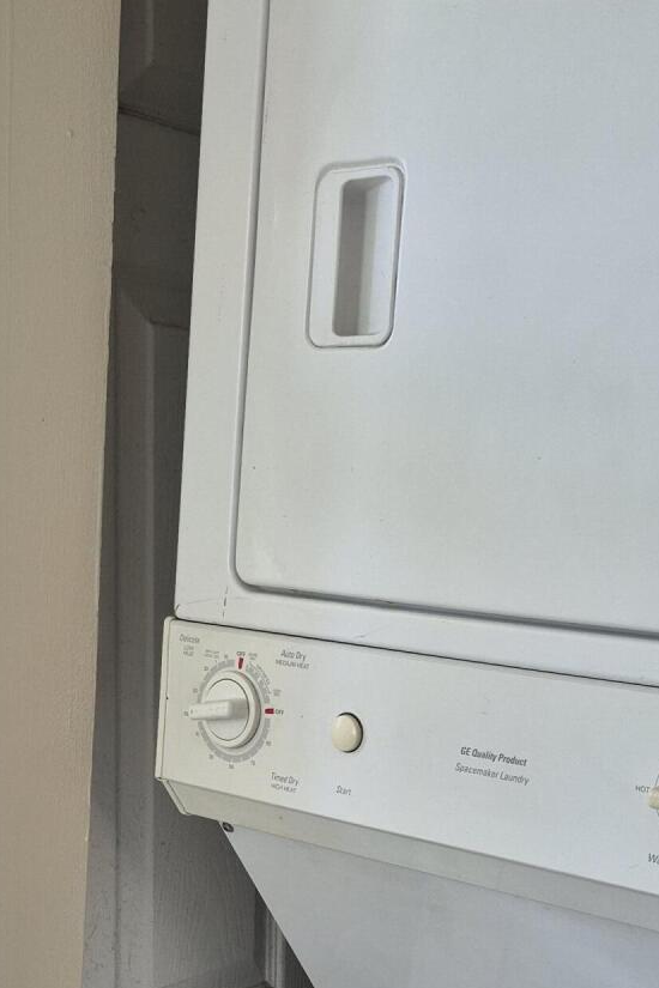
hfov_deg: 23.3
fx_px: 1592
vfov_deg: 33.8
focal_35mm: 58
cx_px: 253
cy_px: 747
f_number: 1.8
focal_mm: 5.4
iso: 125
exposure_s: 1/120
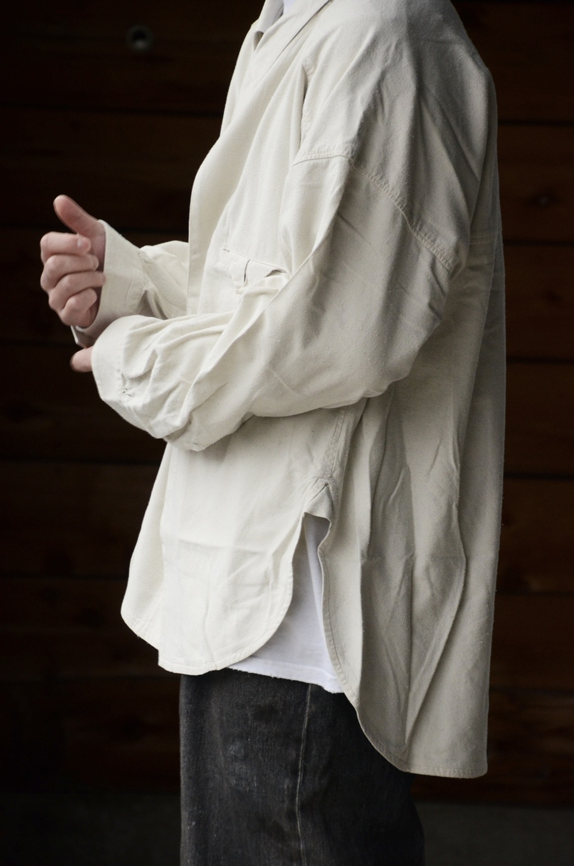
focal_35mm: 202
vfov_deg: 10.2
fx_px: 4863
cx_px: 287
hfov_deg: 6.8
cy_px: 433
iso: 1250
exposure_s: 1/50
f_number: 6
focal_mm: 135
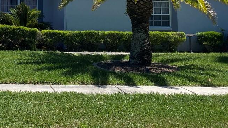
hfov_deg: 28.4
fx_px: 423
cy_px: -20
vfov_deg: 16.6
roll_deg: -0.3
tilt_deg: +4.6
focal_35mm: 70
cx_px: 4
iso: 32
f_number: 1.8
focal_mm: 4.25
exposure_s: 1/2105
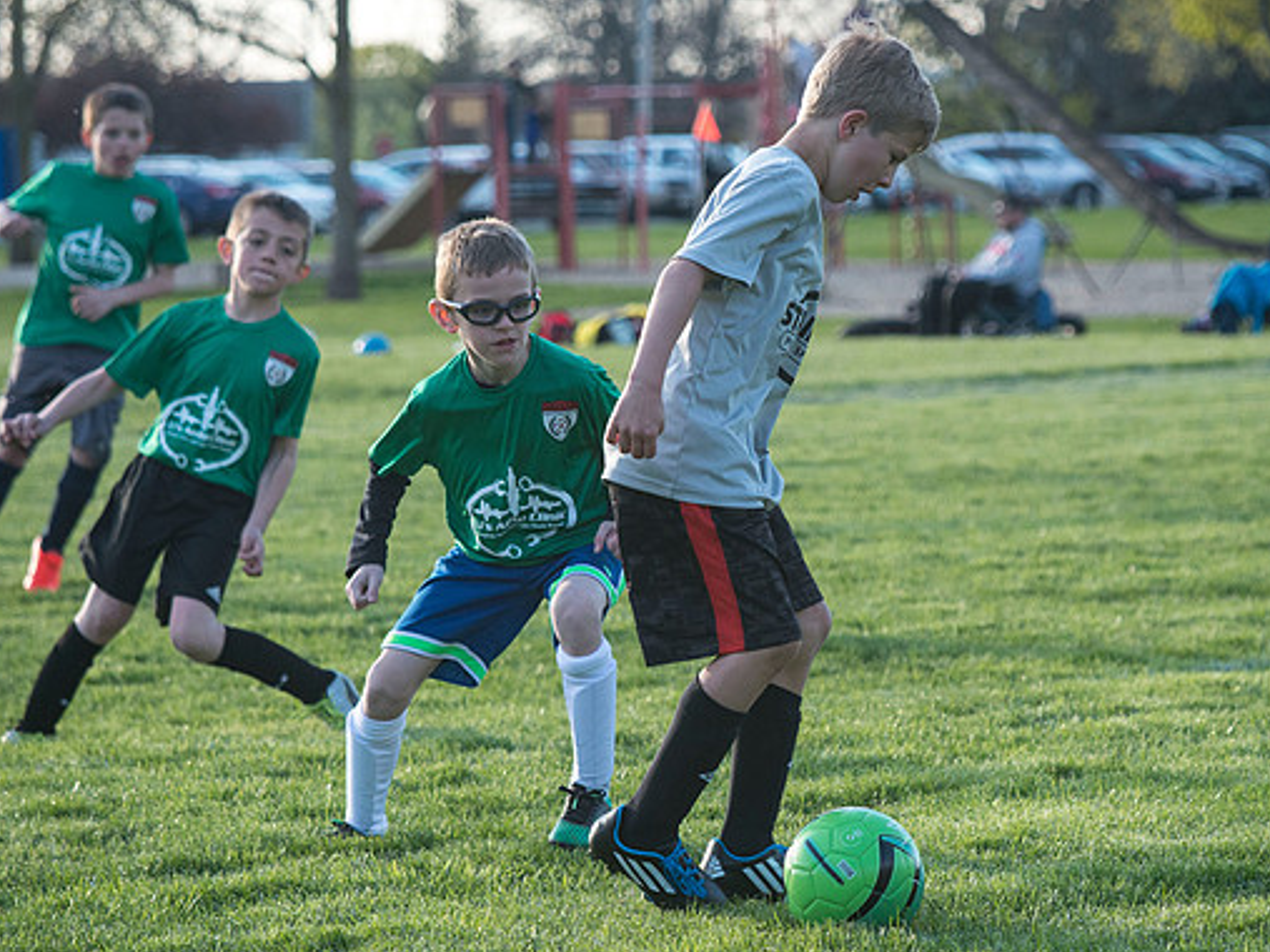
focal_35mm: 235
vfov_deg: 6.3
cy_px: 549
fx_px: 8620
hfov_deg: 8.4
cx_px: 719
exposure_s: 1/1000
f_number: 7.1
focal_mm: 185
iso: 1600
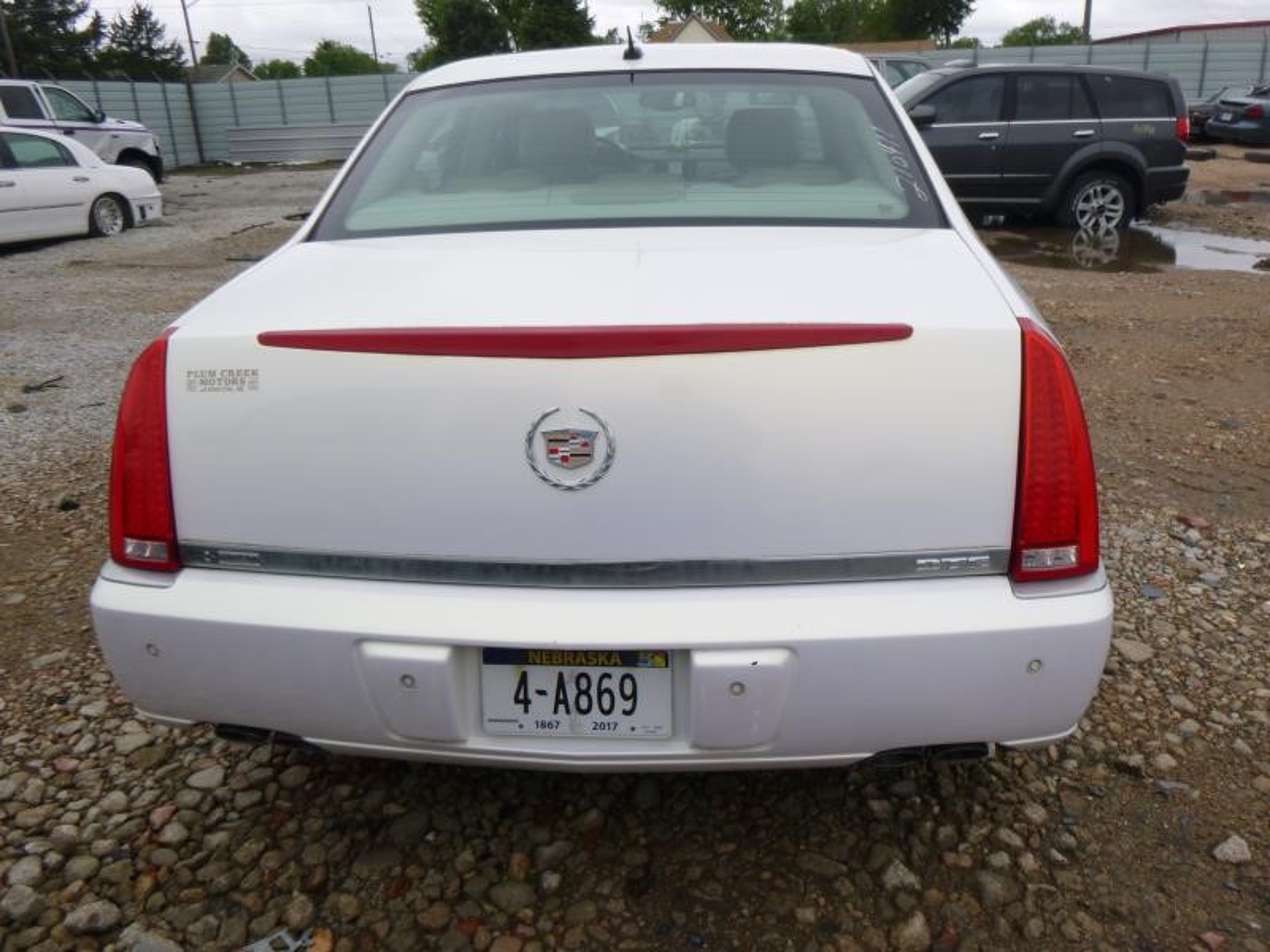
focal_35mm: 25
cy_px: 476
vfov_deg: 54.9
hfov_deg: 69.4
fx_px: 917
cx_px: 635
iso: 100
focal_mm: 4.5
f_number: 3.9
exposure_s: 1/200
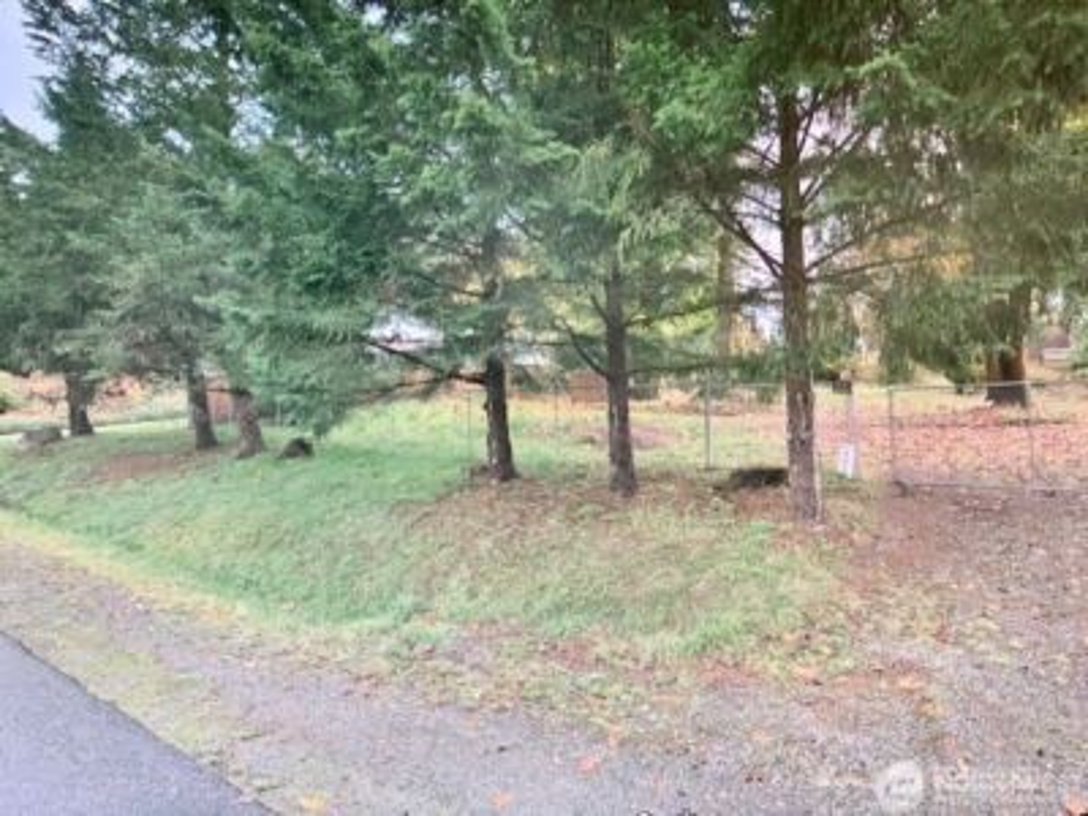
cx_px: 544
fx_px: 1634
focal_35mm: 52
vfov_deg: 28.0
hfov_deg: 36.8
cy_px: 408
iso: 200
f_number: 2.4
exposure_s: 1/60
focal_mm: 6
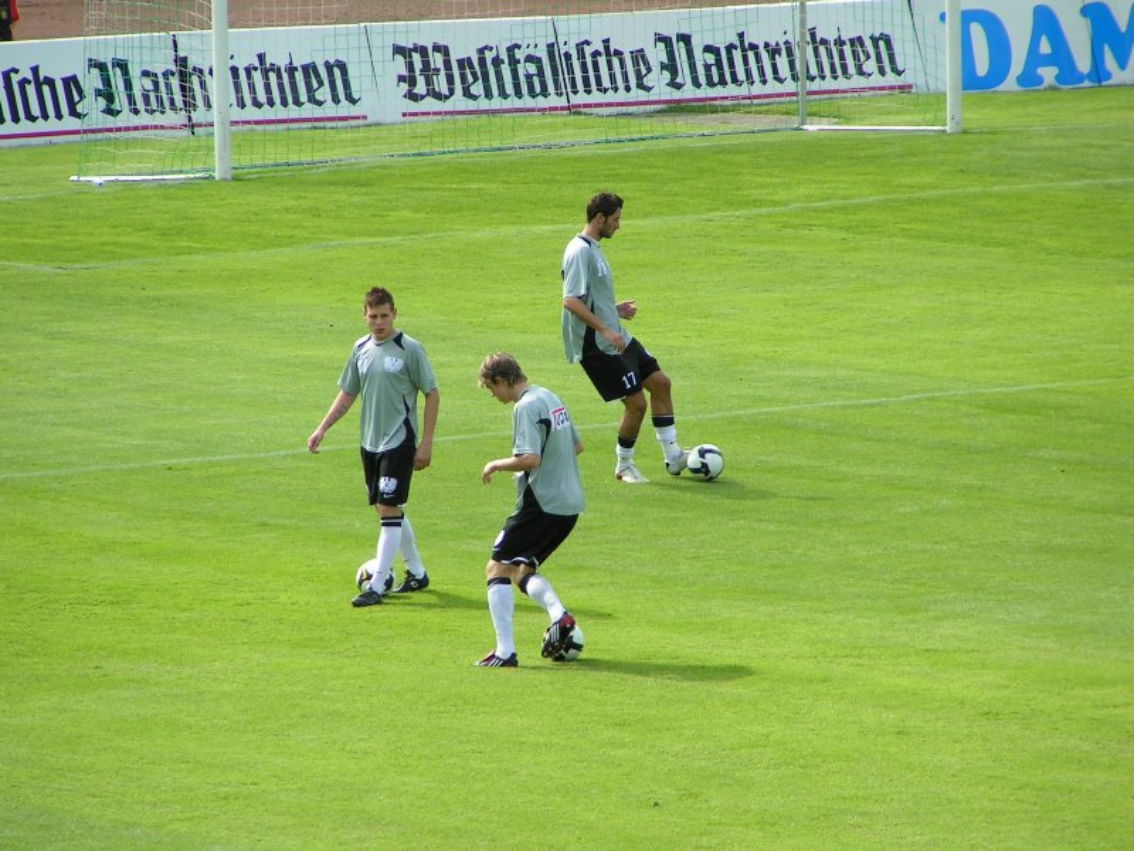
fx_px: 12449
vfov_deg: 3.9
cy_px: 426
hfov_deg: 5.2
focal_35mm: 380
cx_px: 567
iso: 50
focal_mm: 58
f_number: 4
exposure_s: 1/400
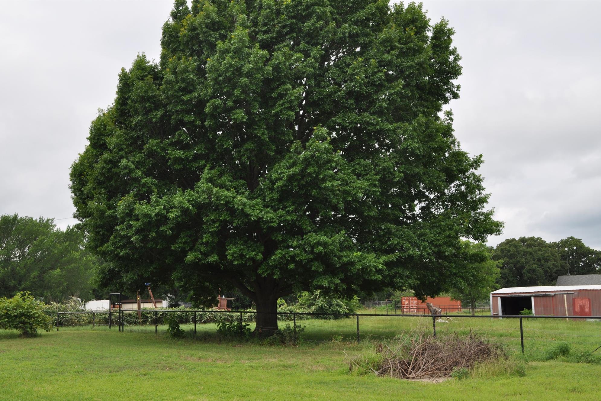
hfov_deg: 51.9
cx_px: 295
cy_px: 205
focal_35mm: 37
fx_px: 618
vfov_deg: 35.9
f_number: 10
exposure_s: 1/200
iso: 200
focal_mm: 24
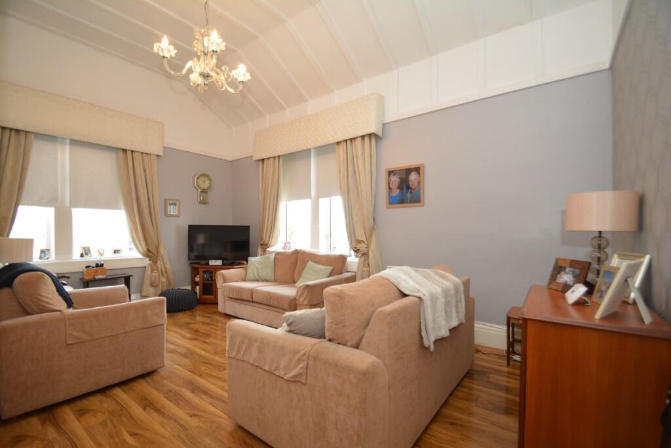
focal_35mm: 15
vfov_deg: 77.4
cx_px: 336
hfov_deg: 100.4
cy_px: 224
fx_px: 280
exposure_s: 1/60
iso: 800
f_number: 4
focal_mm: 10
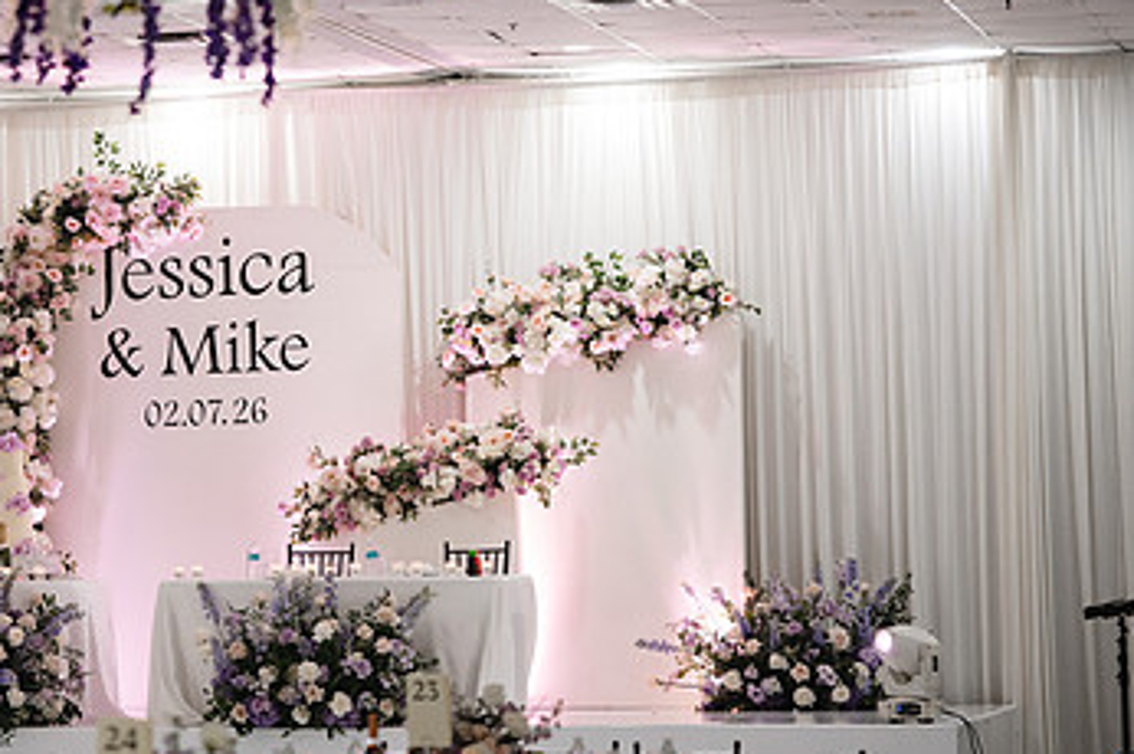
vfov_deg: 9.4
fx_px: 4595
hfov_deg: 14.0
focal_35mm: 146
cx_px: 187
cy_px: 144
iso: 2000
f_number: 1.8
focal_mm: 85
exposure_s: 1/250
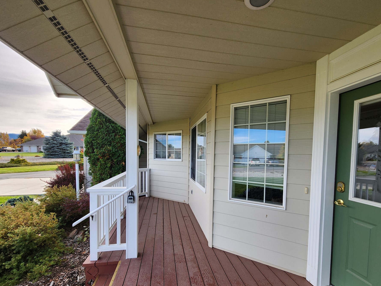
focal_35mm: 15
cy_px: 162
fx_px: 165
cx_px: 202
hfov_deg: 98.1
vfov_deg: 81.3
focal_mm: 2.2
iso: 50
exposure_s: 1/292
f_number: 2.2
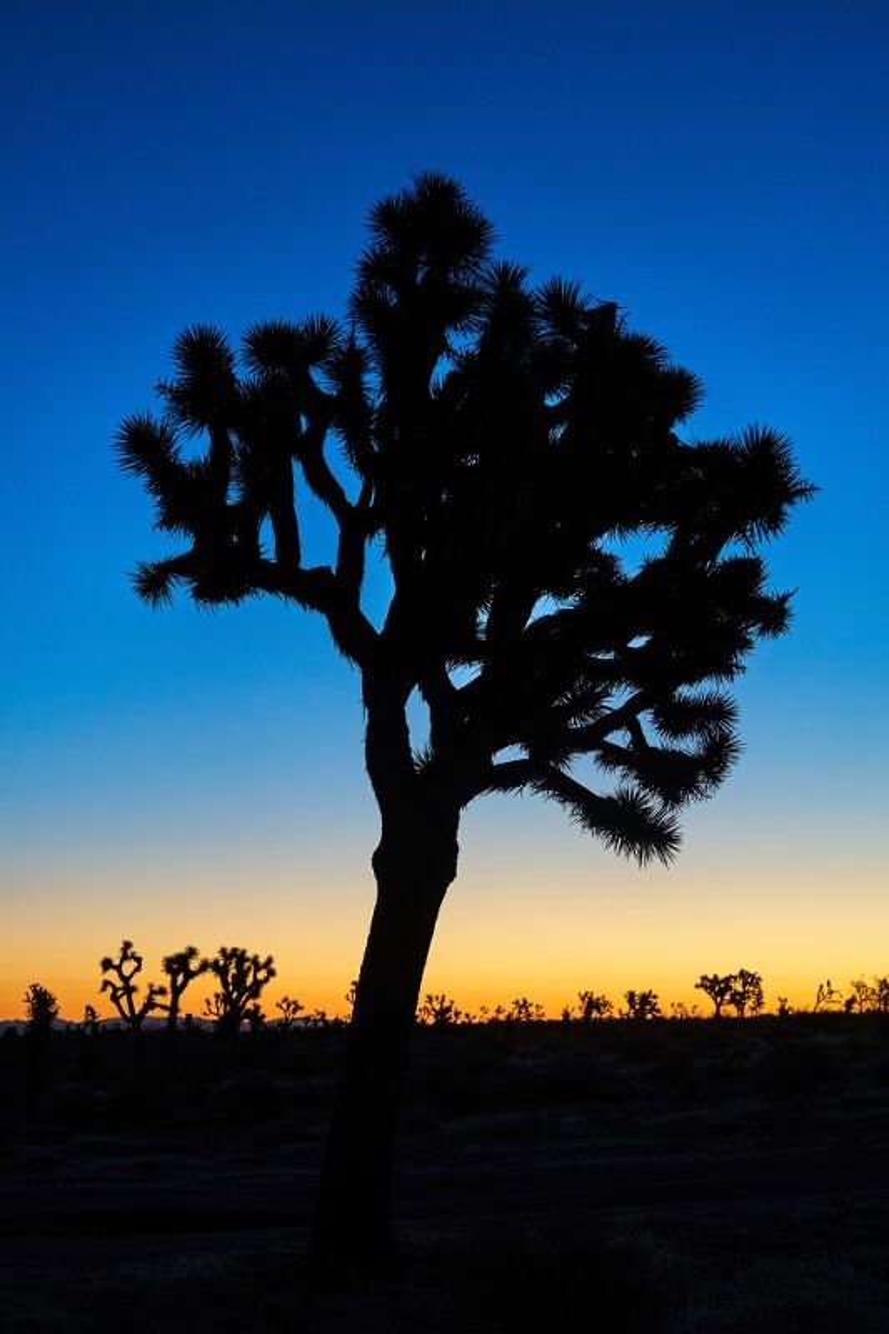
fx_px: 1853
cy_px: 667
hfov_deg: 27.0
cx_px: 444
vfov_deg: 39.6
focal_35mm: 50
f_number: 3.2
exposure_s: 1/100
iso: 800
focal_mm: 50
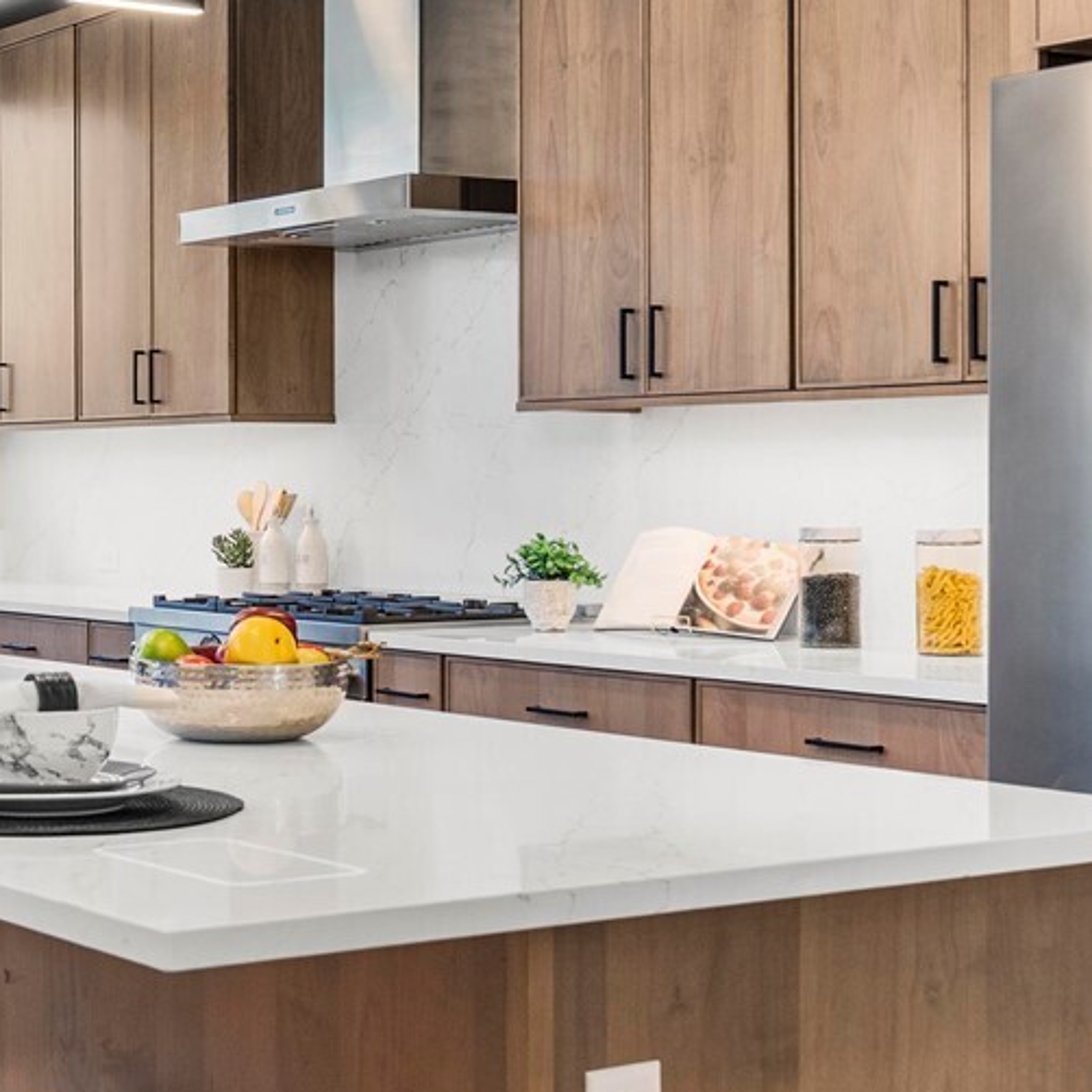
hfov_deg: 24.4
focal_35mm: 69
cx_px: 138
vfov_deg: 25.0
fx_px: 2463
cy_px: 493
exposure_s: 1/60
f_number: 7.1
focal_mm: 24
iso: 160
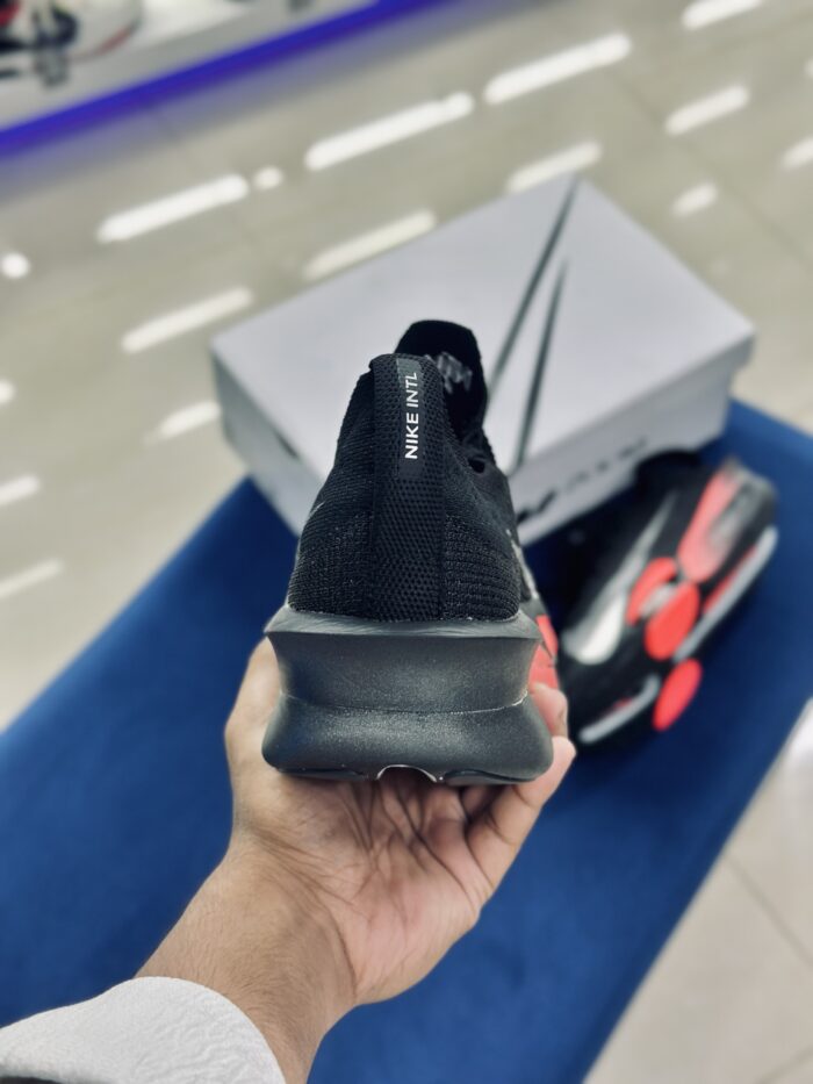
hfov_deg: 30.3
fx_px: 1503
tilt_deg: -52.7
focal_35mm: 48
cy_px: 542
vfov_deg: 39.7
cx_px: 406
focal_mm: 6.86
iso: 64
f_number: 1.78
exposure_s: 1/100
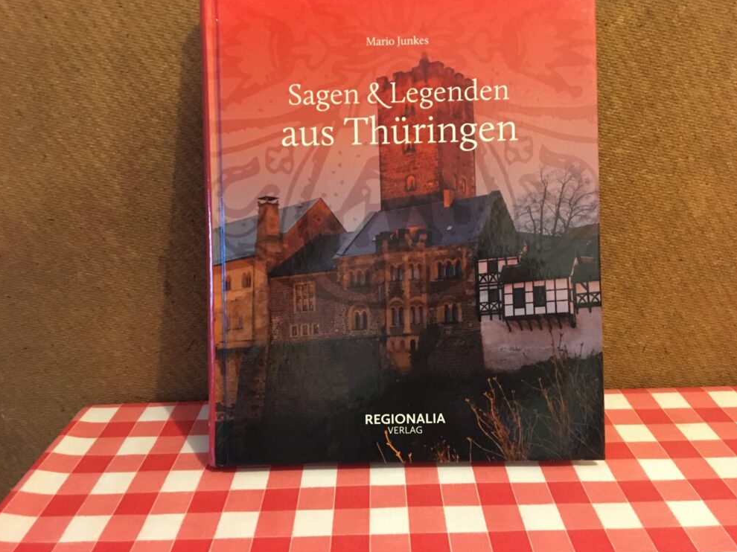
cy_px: 269
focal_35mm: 30
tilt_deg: -13.6
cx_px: 378
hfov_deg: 60.0
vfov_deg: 46.8
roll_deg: +0.8
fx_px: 639
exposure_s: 1/17
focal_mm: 4.15
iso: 320
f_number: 2.2
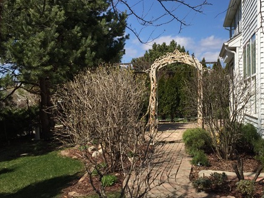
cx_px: 197
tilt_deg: +1.1
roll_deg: +0.1
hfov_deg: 41.7
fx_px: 335
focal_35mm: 44
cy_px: 91
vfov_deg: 32.8
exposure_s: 1/2825
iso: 32
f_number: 2.2
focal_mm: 4.15
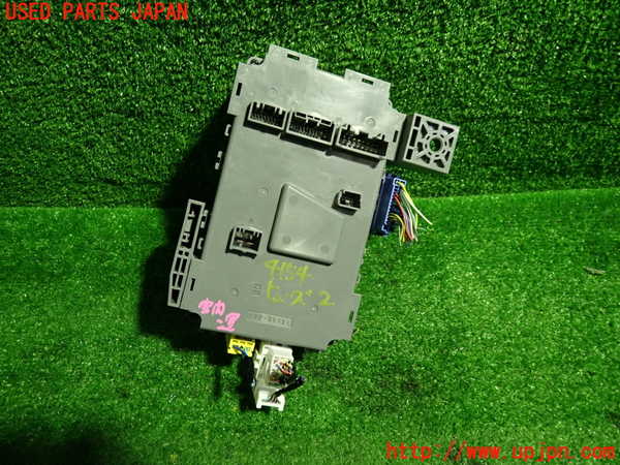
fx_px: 448
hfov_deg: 69.4
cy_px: 232
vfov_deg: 54.9
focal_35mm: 25
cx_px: 310
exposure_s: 1/30
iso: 200
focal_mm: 4.5
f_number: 2
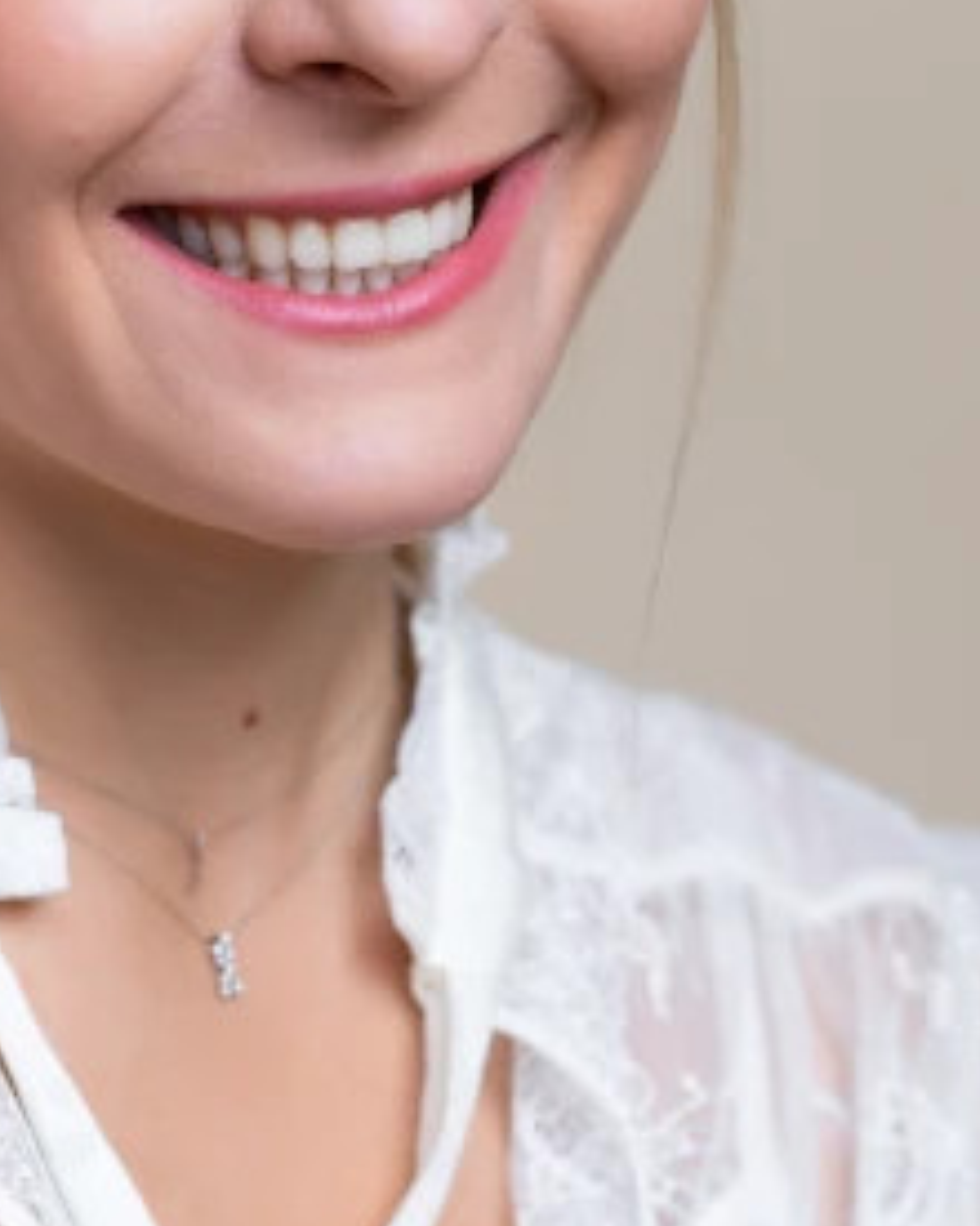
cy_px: 749
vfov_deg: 7.4
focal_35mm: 261
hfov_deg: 5.9
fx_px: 9463
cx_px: 267
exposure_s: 1/250
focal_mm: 85
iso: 320
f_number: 3.5
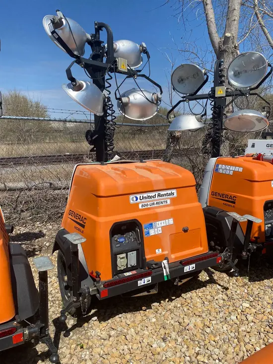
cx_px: 136
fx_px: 273
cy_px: 182
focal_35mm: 26
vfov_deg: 67.3
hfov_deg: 53.1
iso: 32
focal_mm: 4.25
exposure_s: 1/3846
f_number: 1.8
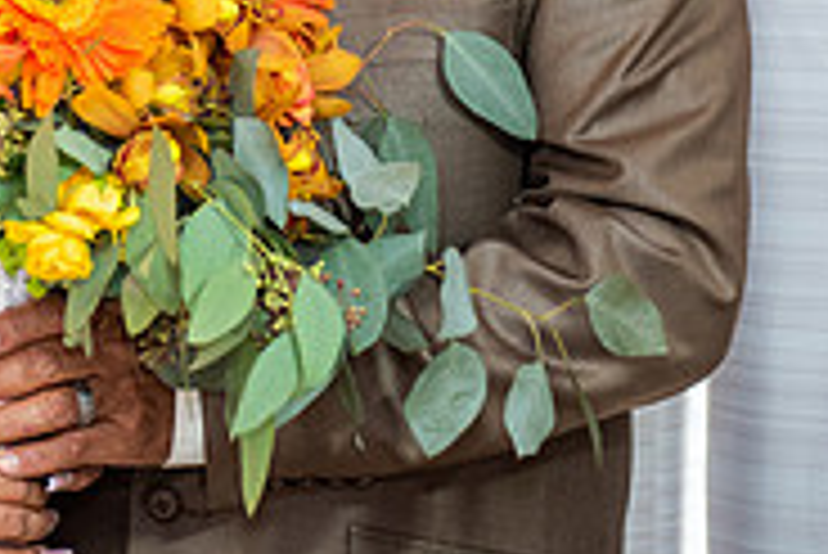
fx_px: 4926
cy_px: -133
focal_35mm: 214
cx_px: -159
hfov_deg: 9.5
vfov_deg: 6.4
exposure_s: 1/100
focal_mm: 62
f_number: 2.8
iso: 320
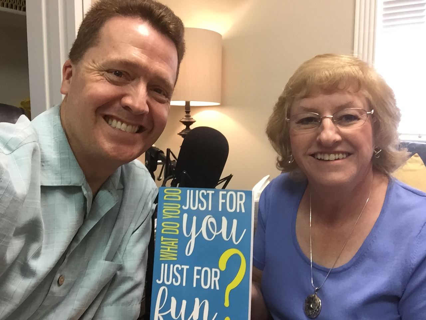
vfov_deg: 45.4
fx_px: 381
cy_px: 160
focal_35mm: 31
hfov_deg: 58.4
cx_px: 213
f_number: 2.2
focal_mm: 2.65
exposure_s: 1/30
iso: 160
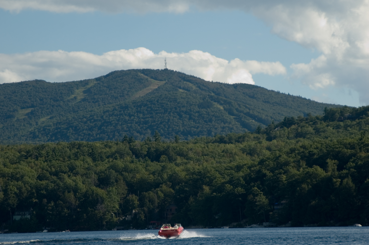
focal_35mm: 195
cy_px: 122
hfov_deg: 10.6
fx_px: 1997
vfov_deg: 7.0
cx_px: 184
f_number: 5.6
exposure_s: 1/500
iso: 200
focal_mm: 130
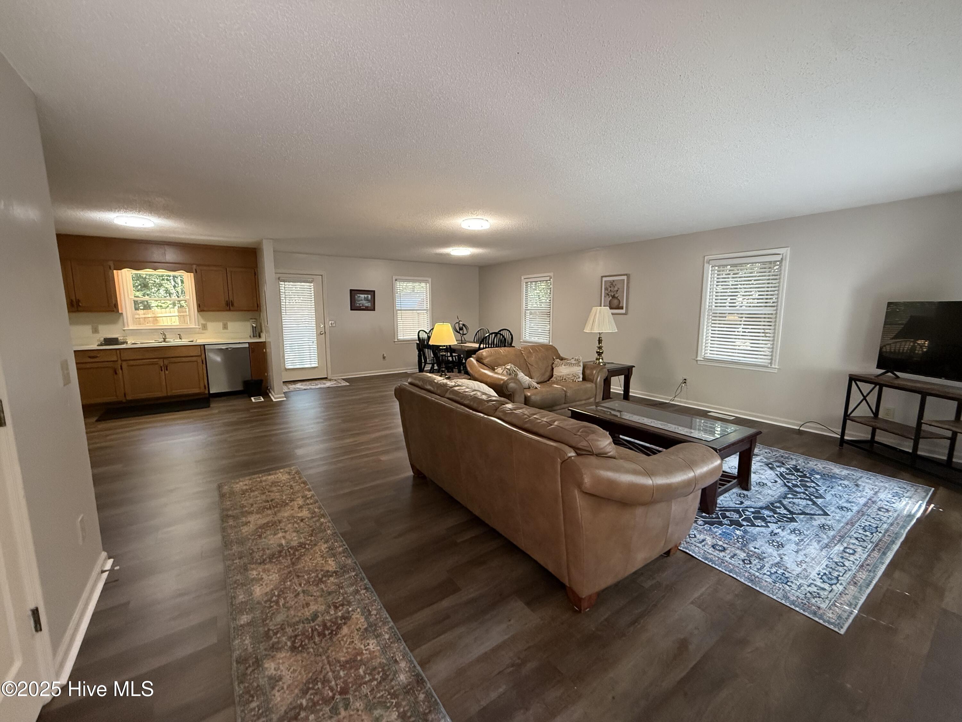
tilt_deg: -7.7
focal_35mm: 14
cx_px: 481
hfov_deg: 102.1
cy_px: 361
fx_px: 389
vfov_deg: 85.7
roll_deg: -0.3
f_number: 2.2
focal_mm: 2.22
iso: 640
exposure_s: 1/120
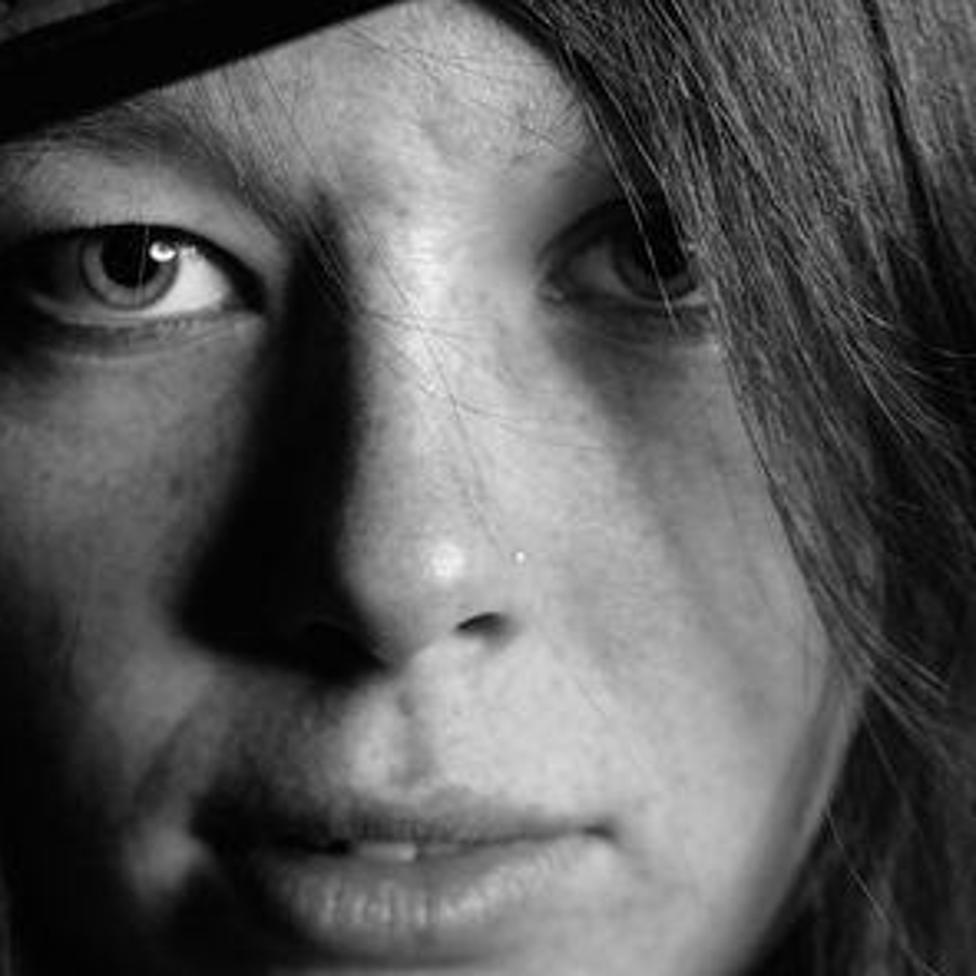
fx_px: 3286
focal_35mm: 103
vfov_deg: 16.1
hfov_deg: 16.9
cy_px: 1241
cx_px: 514
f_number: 4
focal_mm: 35
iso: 200
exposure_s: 1/250
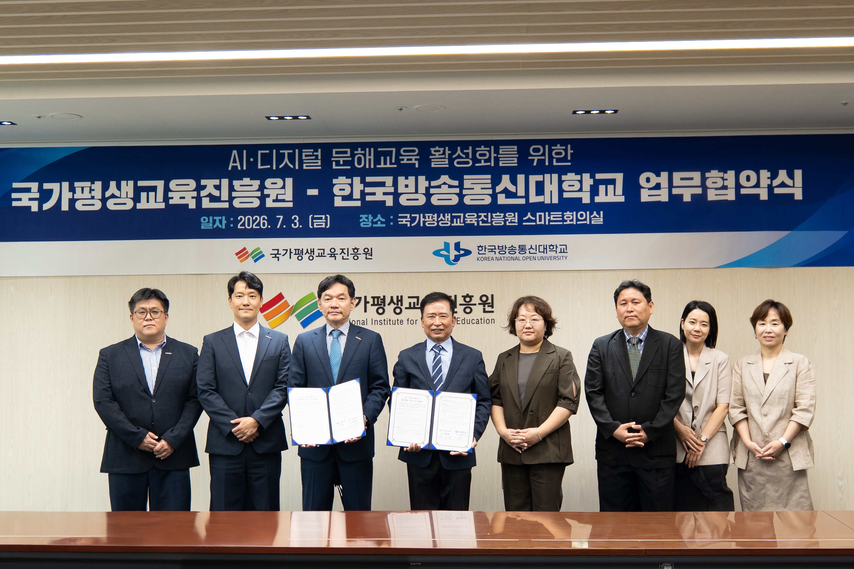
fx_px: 972
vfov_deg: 32.6
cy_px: 284
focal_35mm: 41
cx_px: 427
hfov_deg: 47.4
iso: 400
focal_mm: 21
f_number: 3.6
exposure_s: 1/60
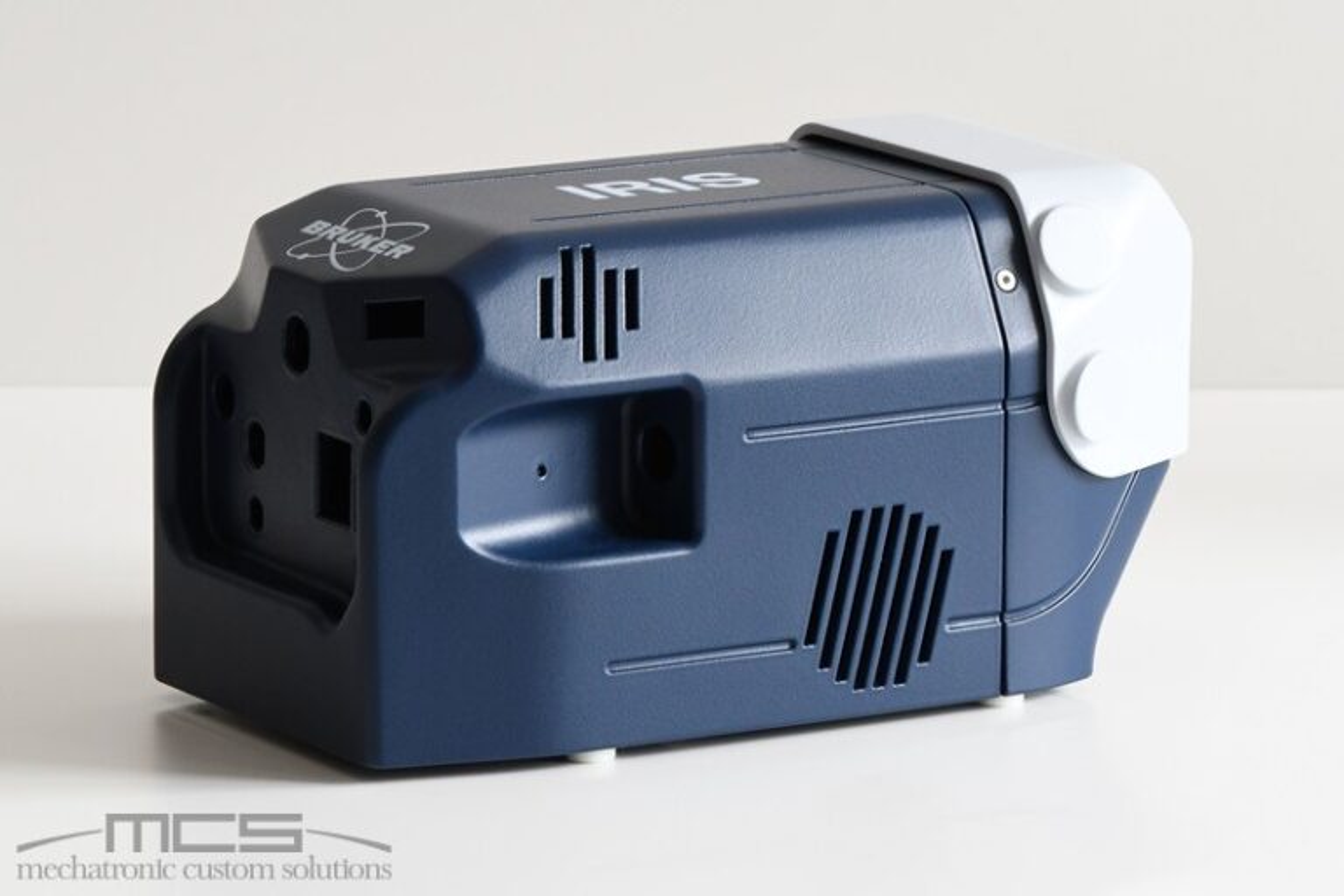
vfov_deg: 7.6
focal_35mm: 180
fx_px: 6719
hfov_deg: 11.4
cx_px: 672
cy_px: 448
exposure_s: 1/2.5
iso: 800
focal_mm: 120
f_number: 11
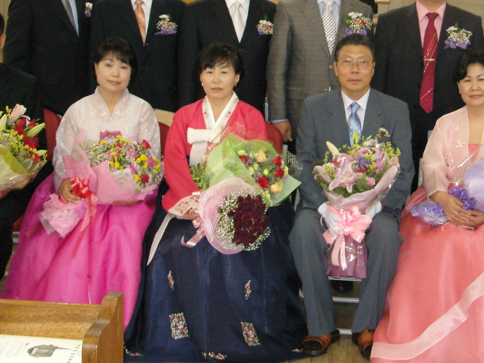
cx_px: 344
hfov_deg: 25.8
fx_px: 1049
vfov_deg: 19.4
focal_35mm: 75
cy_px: 58
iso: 200
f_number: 2.8
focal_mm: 7.8
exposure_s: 1/40
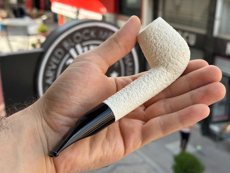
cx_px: 115
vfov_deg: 30.3
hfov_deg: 39.7
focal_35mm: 48
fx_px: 319
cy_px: 86
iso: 64
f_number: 1.78
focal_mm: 6.86
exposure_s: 1/623
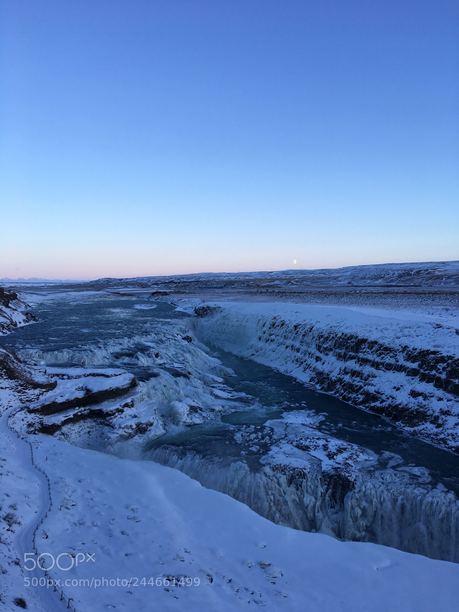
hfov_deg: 48.2
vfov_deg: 61.7
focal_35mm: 29
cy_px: 306
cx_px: 230
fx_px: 513
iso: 25
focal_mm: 4.15
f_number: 2.2
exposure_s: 1/197
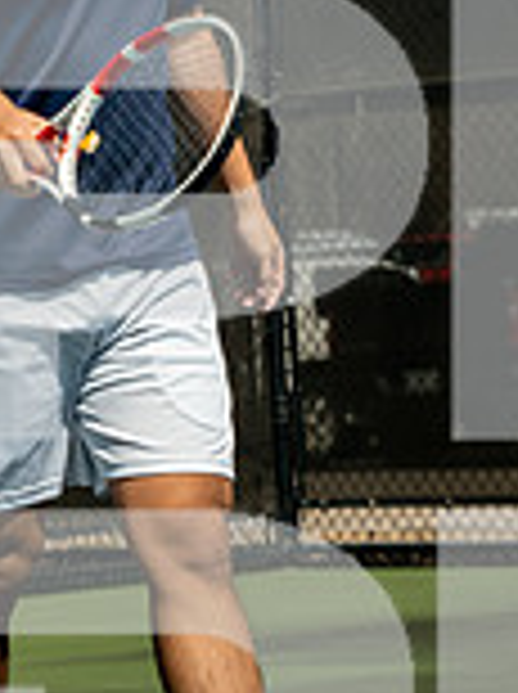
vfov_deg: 7.8
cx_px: -176
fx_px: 5082
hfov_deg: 5.8
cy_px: 205
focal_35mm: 254
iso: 400
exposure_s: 1/800
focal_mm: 70
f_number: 4.5
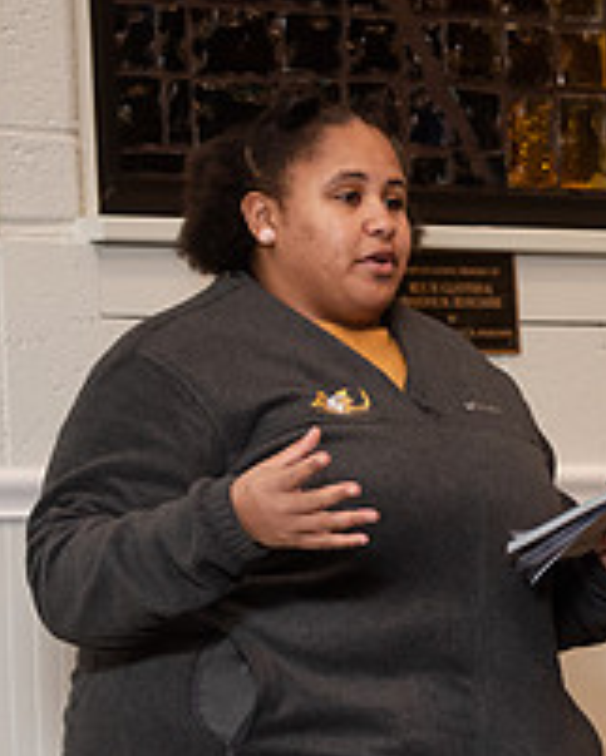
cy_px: 566
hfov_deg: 5.6
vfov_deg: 7.0
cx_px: 779
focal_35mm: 276
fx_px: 6183
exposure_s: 1/200
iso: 2000
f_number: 3.2
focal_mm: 102
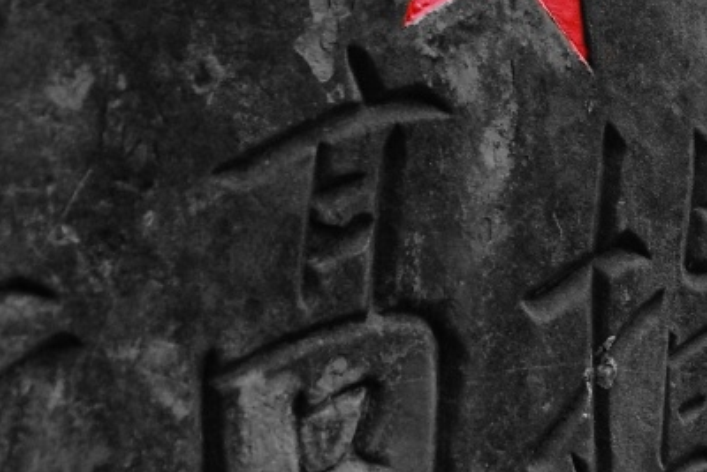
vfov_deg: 16.9
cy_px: 240
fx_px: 1591
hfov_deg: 24.1
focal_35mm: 81
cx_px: 675
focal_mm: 18
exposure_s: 1/125
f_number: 4.5
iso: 500
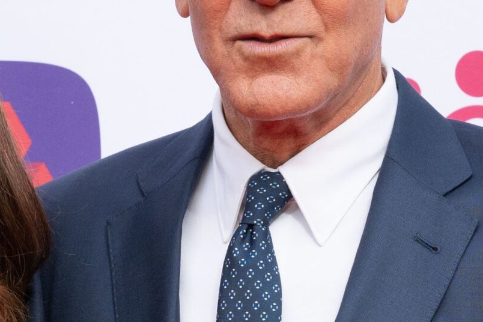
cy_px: 210
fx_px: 2992
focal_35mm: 223
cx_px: 70
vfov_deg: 6.2
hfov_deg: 9.2
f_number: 6.3
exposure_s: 1/640
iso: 250
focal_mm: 70
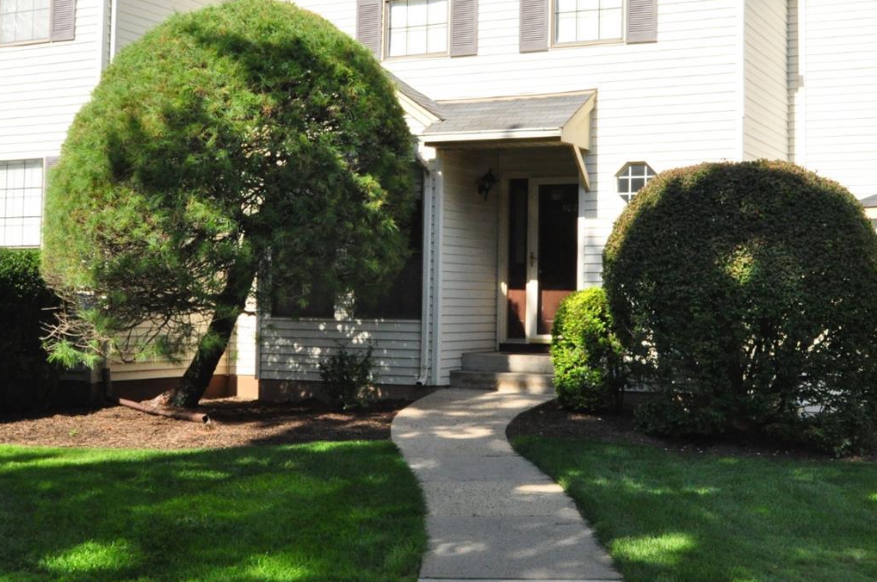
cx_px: 518
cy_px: 229
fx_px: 1289
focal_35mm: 53
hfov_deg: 37.5
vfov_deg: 25.4
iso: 1600
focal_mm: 24
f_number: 11
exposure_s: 1/500
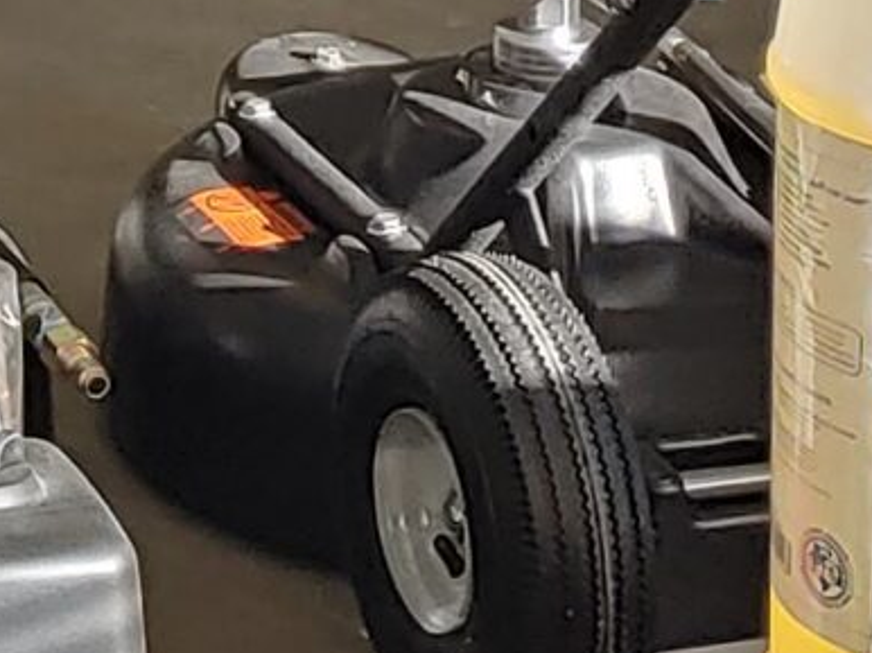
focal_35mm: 199
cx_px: -881
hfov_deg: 9.3
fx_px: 5010
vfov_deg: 6.8
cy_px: -1193
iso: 50
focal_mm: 4.23
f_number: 1.5
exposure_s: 1/549
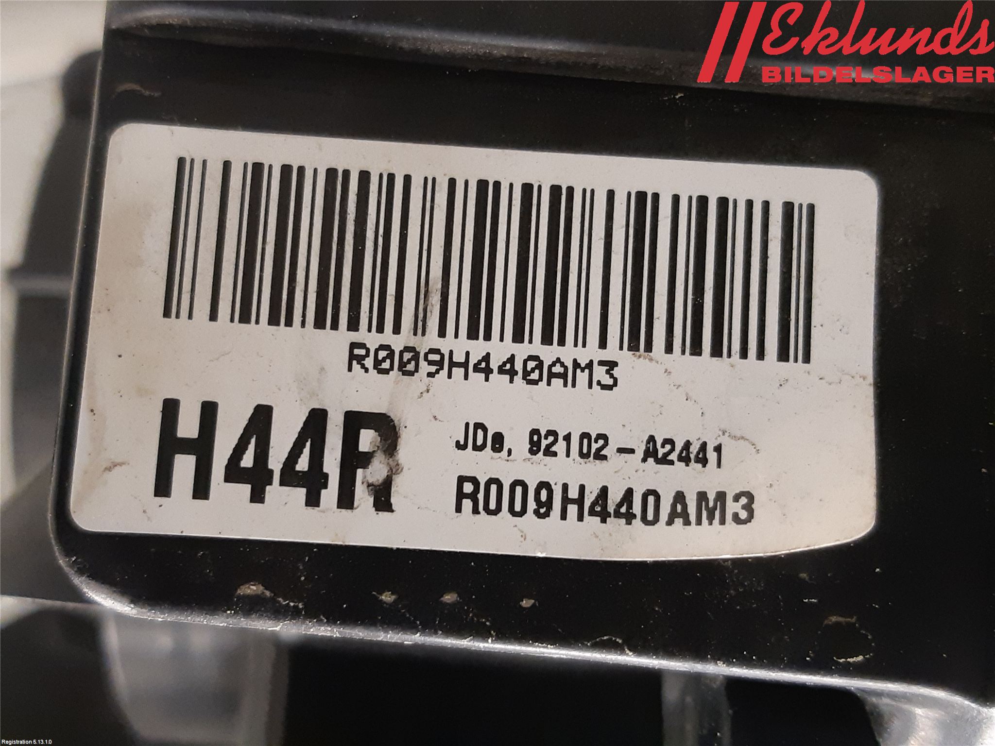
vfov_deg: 53.1
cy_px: 373
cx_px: 498
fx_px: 747
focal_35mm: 26
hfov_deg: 67.3
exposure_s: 1/33
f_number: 1.7
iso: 250
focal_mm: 3.93
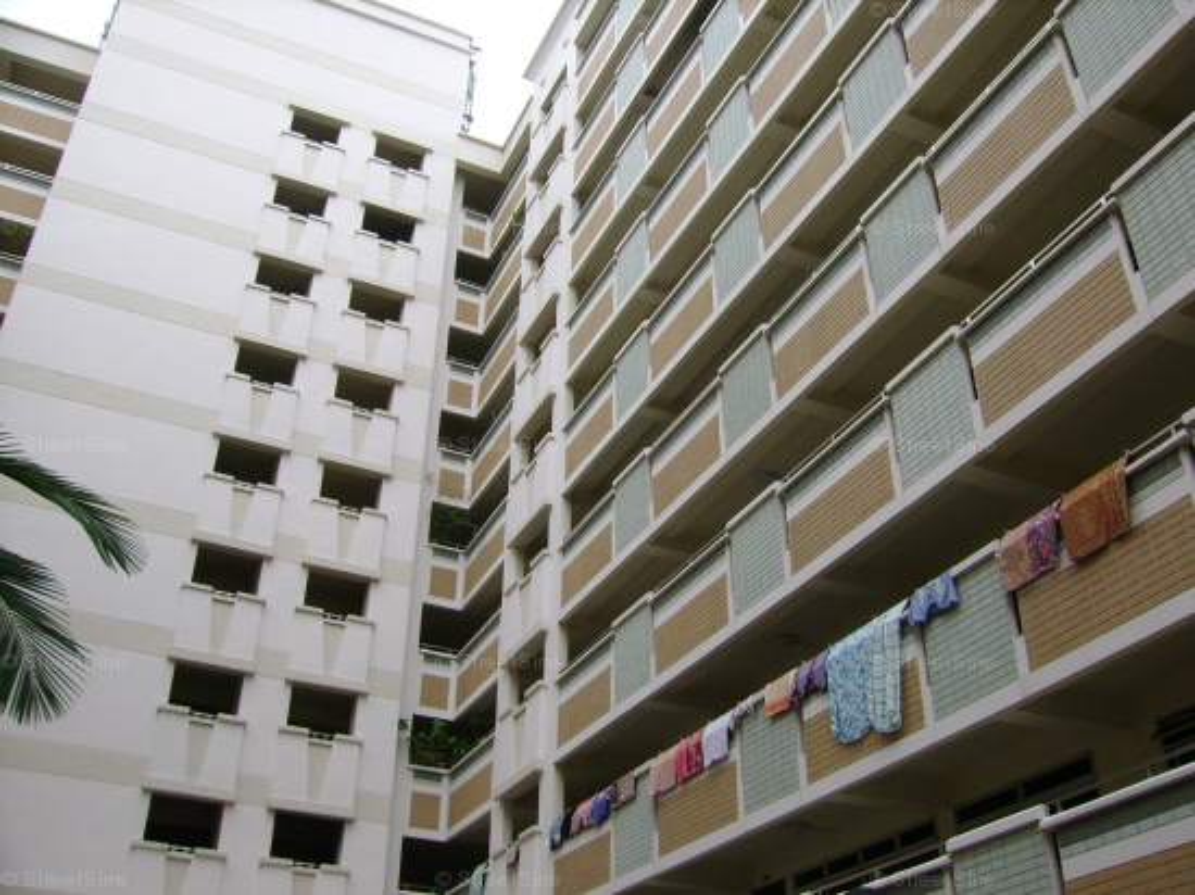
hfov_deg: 52.6
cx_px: 598
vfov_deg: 40.7
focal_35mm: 35
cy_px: 448
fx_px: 1208
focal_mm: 5.95
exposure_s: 1/250
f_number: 5.8
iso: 50
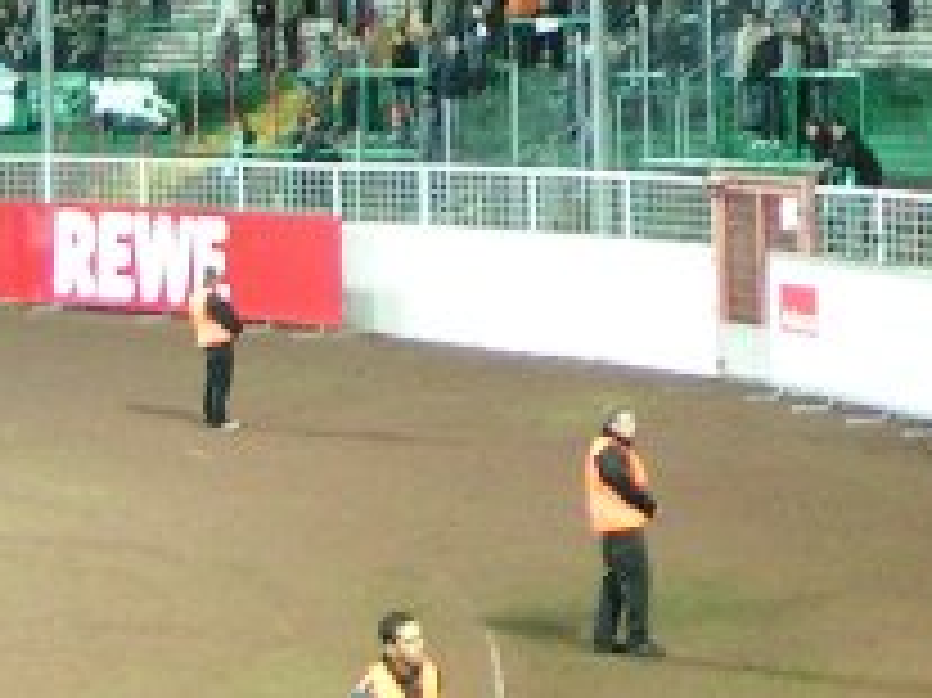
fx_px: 3956
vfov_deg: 9.8
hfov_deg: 13.3
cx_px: 918
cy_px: -320
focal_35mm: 147
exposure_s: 1/6
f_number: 2.8
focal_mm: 5.8
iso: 200
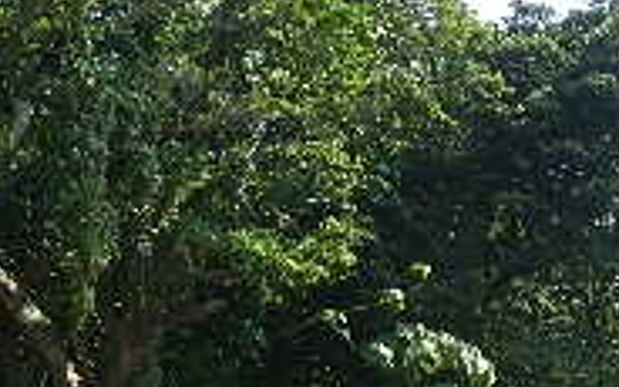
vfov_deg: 10.0
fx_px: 2058
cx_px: 696
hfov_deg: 16.5
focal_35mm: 122
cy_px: 771
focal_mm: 5.9
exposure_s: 1/640
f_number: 3.8
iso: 160
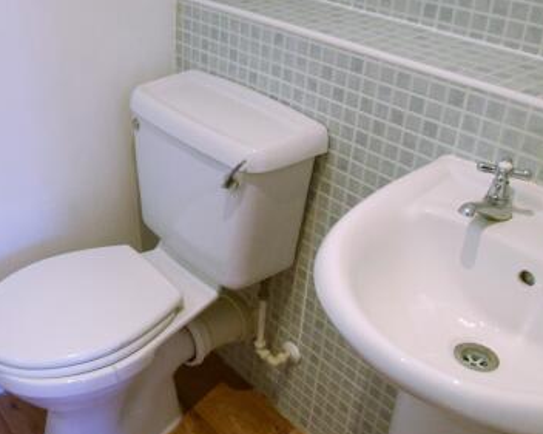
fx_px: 658
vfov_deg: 36.4
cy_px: 194
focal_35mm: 41
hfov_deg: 42.4
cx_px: 93
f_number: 3.5
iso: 1000
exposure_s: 1/60
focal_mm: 10
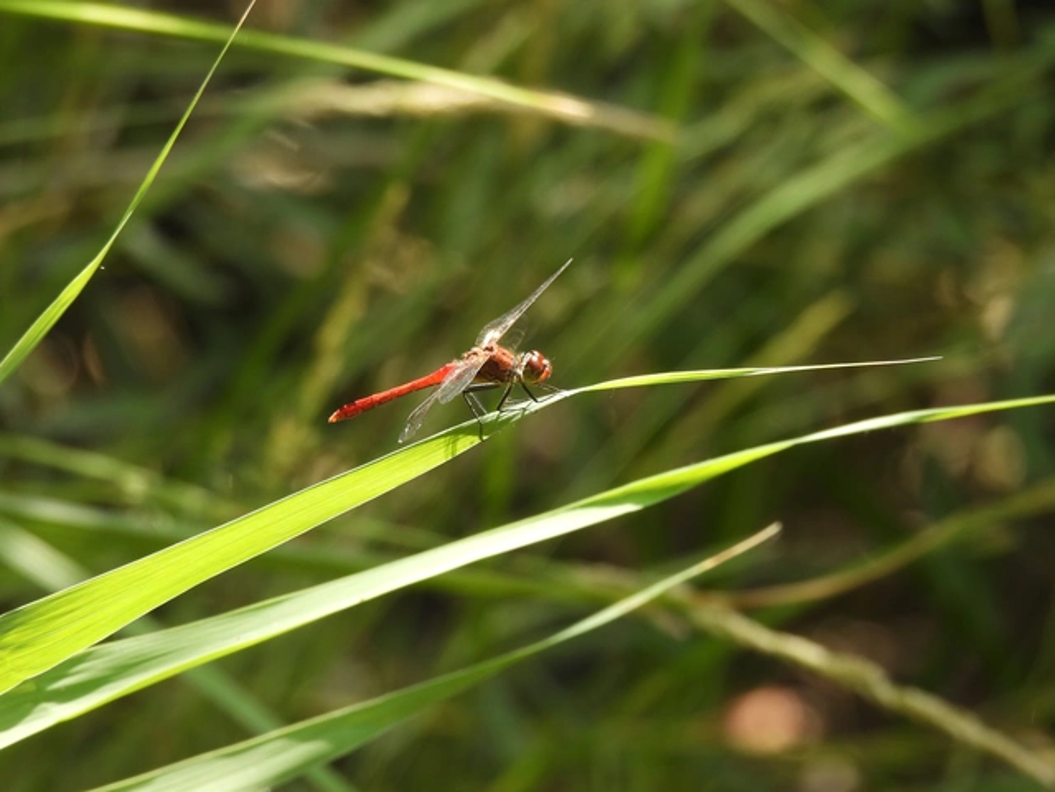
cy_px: 396
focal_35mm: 550
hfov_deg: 3.6
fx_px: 16762
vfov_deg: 2.7
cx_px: 528
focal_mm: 98.1
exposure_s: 1/125
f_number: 5
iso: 100
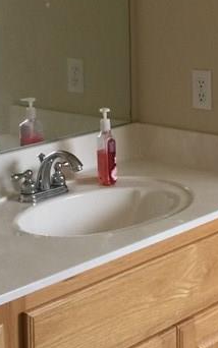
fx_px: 874
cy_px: 57
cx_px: 165
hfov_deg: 14.2
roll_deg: +0.6
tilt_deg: -5.3
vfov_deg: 22.2
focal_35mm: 92
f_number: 2.2
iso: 50
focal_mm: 4.15
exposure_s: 1/15
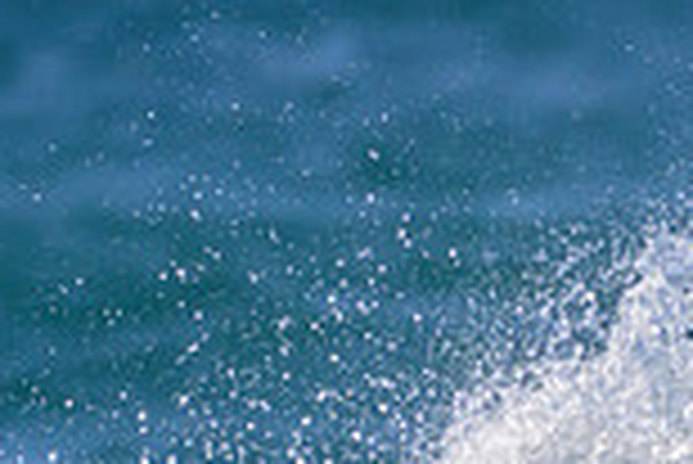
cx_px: 904
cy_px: 863
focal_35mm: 3759
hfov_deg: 0.5
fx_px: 72427
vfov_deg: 0.4
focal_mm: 1000
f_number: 11
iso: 1600
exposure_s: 1/2500
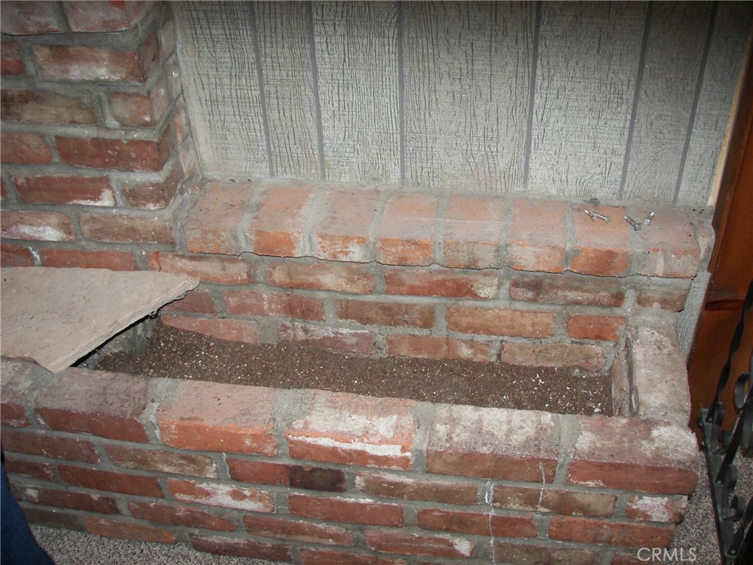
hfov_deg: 51.4
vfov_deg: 39.7
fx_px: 783
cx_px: 376
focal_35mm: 36
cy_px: 282
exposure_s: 1/30
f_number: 2.8
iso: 100
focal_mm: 6
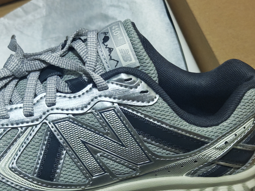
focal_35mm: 95
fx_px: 700
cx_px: 96
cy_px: 122
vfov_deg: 15.5
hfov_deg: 20.6
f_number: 1.9
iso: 640
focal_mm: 6.67
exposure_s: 1/25
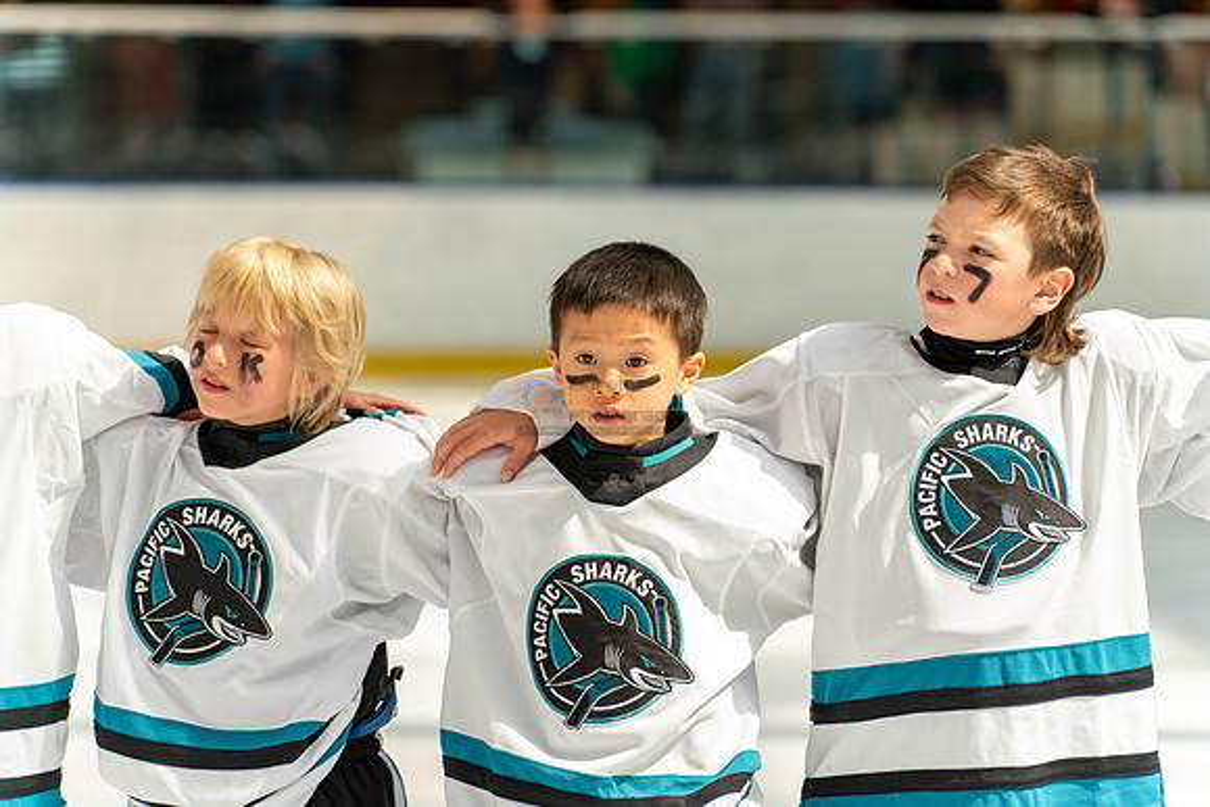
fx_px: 5043
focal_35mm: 150
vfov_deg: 9.2
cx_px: 605
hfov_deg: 13.7
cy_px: 404
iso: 1600
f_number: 3.5
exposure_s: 1/2500
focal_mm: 150
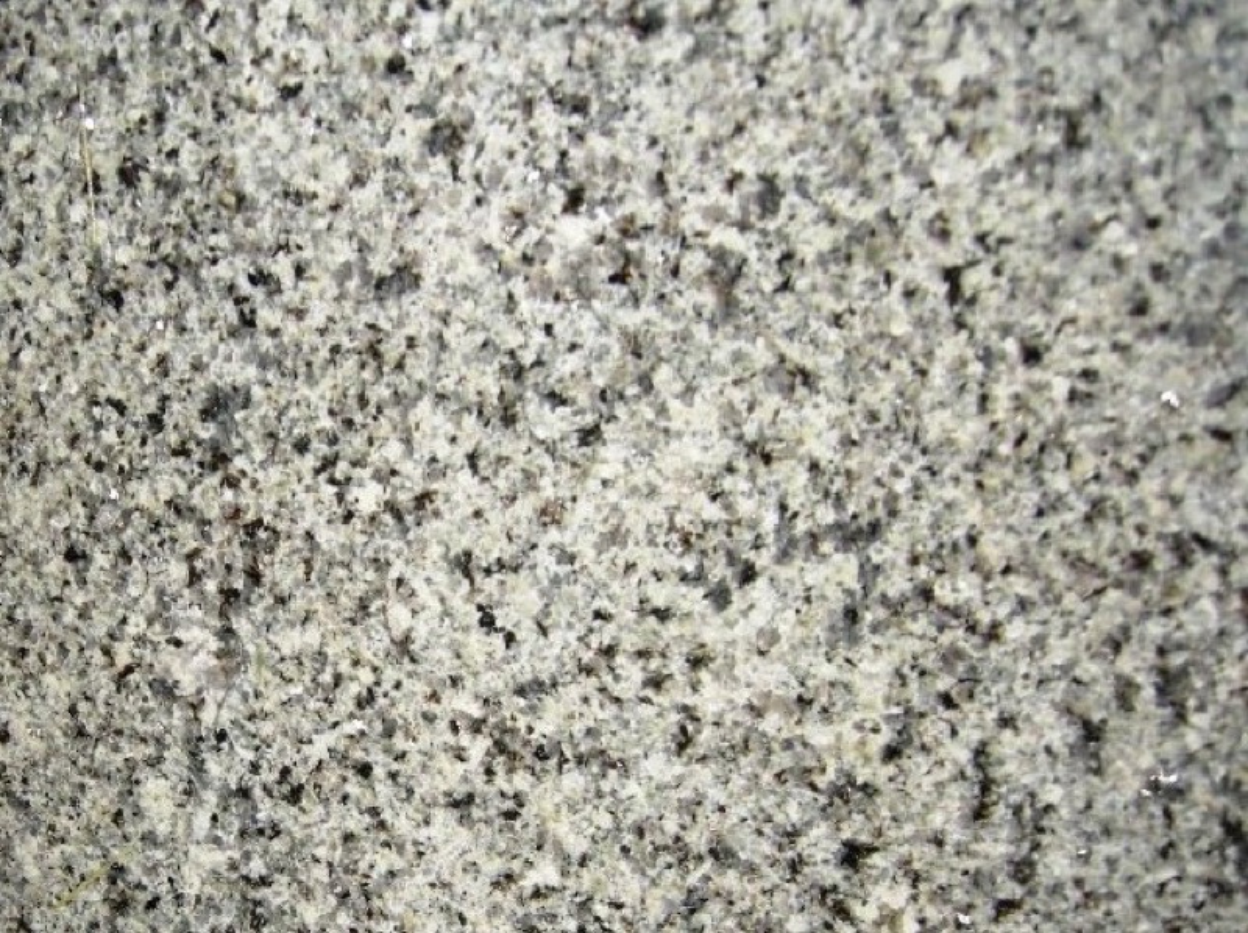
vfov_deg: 39.6
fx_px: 1296
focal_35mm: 36
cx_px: 624
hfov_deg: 51.4
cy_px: 466
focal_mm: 7.5
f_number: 2.7
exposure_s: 1/60
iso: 64
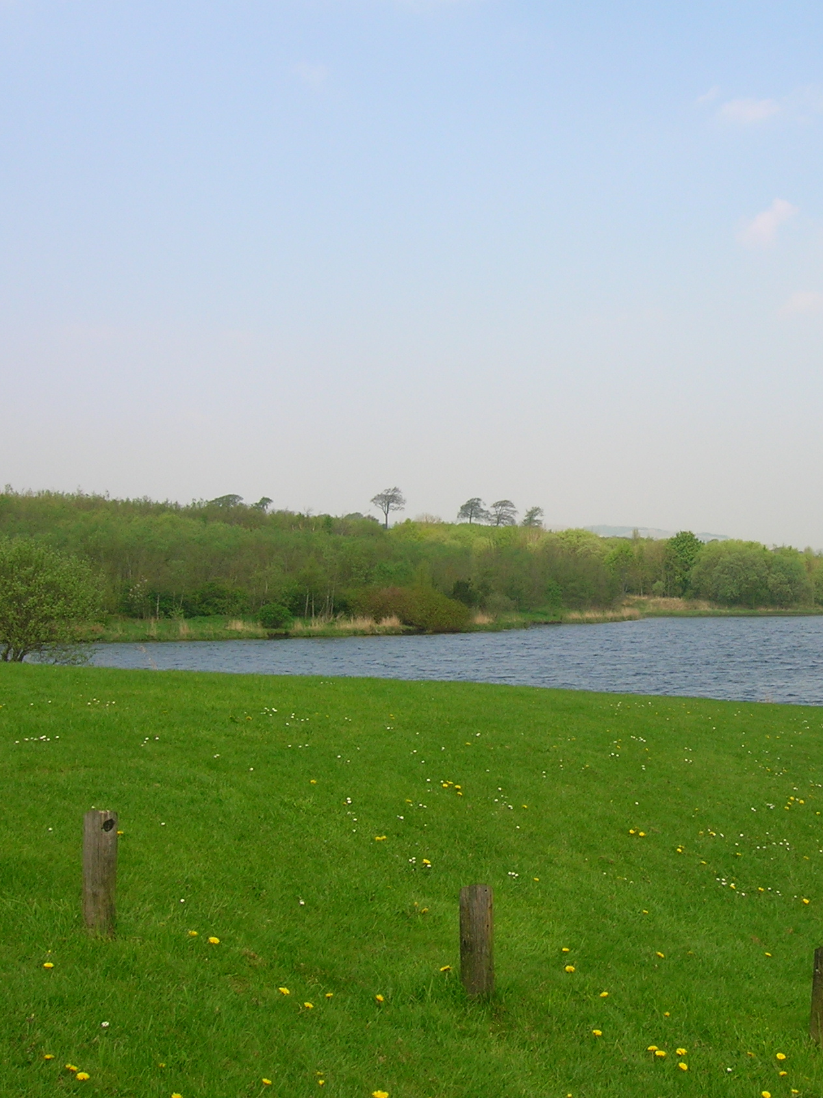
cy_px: 552
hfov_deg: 31.0
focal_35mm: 46
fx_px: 1459
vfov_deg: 41.2
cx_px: 614
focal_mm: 5.7
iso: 50
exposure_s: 1/228
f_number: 4.9
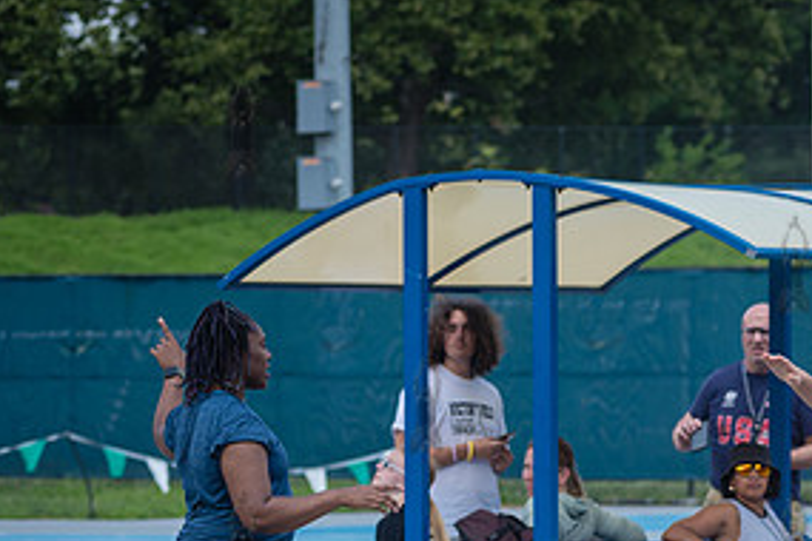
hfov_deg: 7.3
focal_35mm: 279
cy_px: 569
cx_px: 871
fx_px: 6293
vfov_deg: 4.9
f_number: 4.5
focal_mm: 120
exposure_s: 1/1000
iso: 250
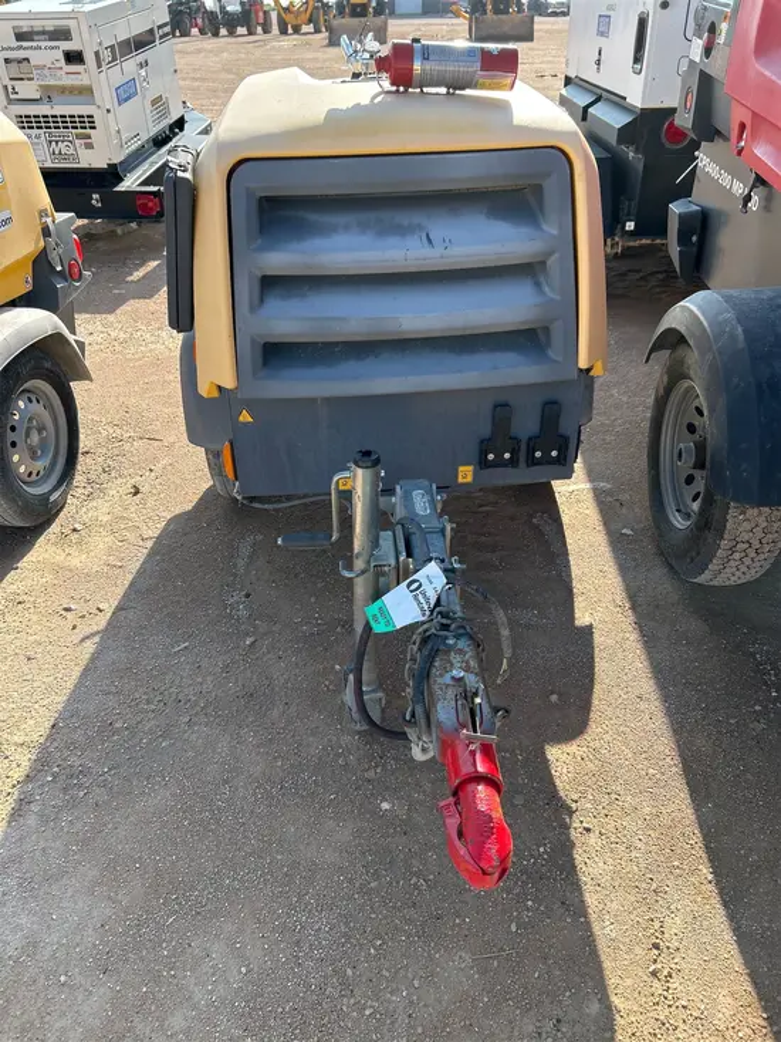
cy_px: 521
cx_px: 390
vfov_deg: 67.3
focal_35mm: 26
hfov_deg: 53.1
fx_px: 782
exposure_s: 1/1209
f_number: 1.5
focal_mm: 5.7
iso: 50
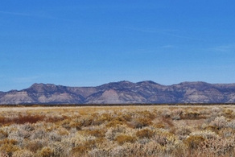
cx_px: 86
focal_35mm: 158
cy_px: 49
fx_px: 1032
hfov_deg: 13.0
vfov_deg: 8.7
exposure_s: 1/640
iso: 200
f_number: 13
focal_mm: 48
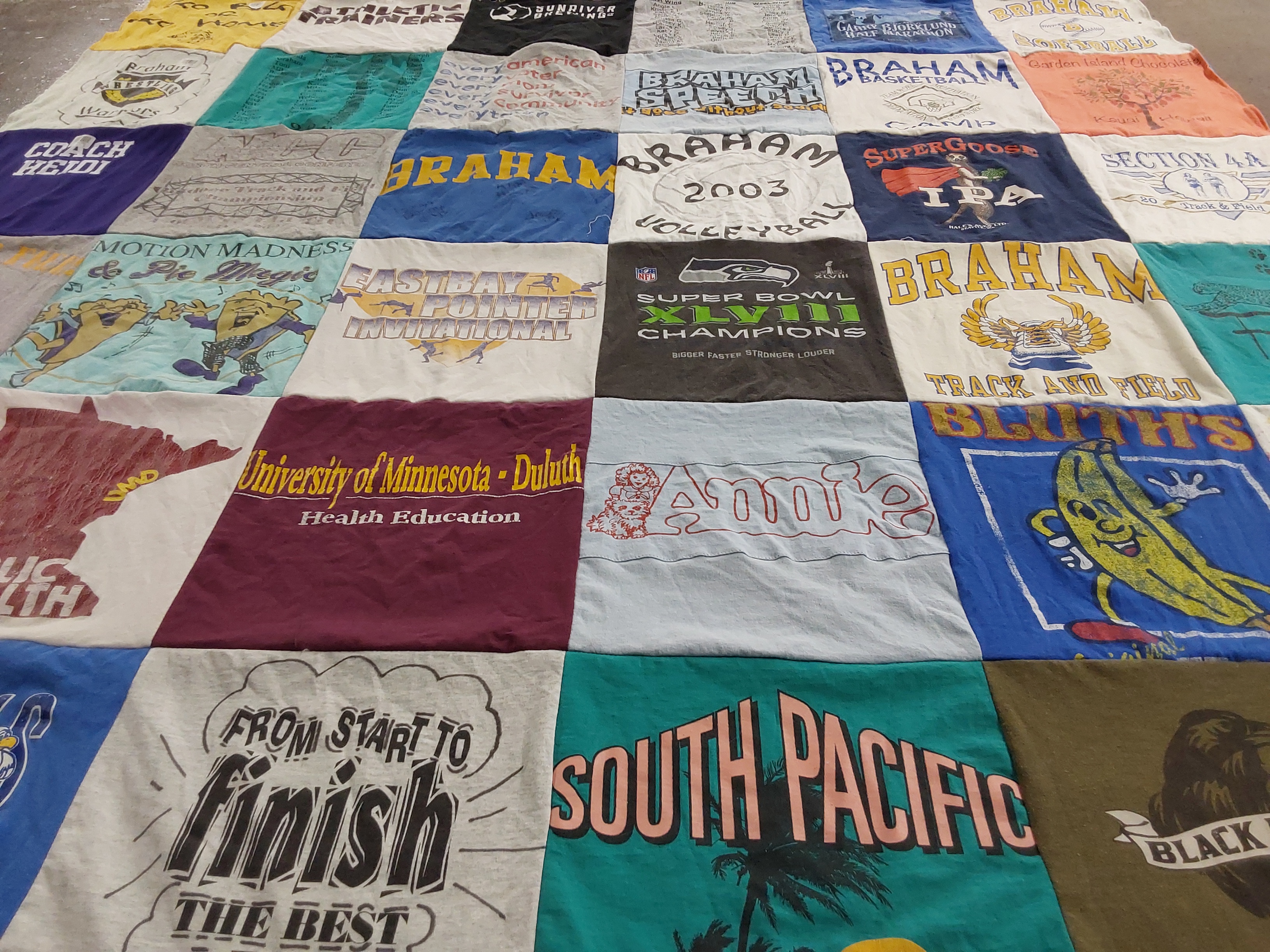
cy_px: 476
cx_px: 635
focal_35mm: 28
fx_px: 1027
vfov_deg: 49.7
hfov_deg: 63.4
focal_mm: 2.91
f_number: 1.9
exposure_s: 1/60
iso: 100
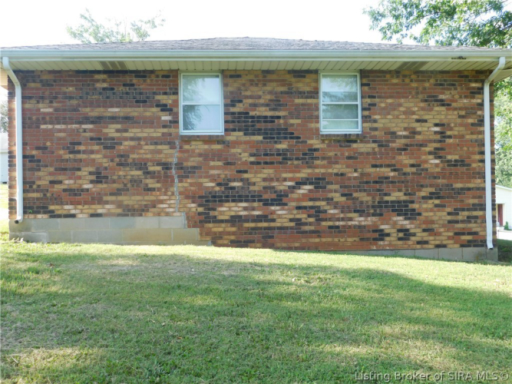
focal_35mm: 40
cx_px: 256
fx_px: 592
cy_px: 192
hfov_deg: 46.8
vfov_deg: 35.9
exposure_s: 1/160
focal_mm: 7.1
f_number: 3.6
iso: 125
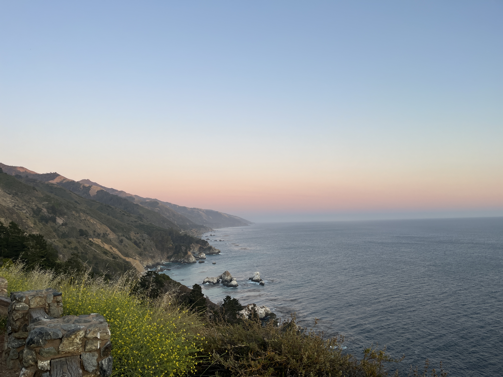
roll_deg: +2.0
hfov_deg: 67.3
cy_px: 188
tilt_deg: +3.0
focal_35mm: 26
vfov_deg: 53.1
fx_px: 378
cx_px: 252
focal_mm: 5.1
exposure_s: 1/122
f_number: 1.6
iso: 32
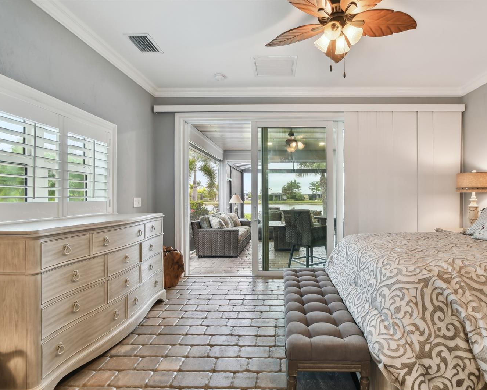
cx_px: 279
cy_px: 195
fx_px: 245
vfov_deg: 77.0
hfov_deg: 89.0
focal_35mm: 17
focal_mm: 10
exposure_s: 1/3.33
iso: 100
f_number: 7.1
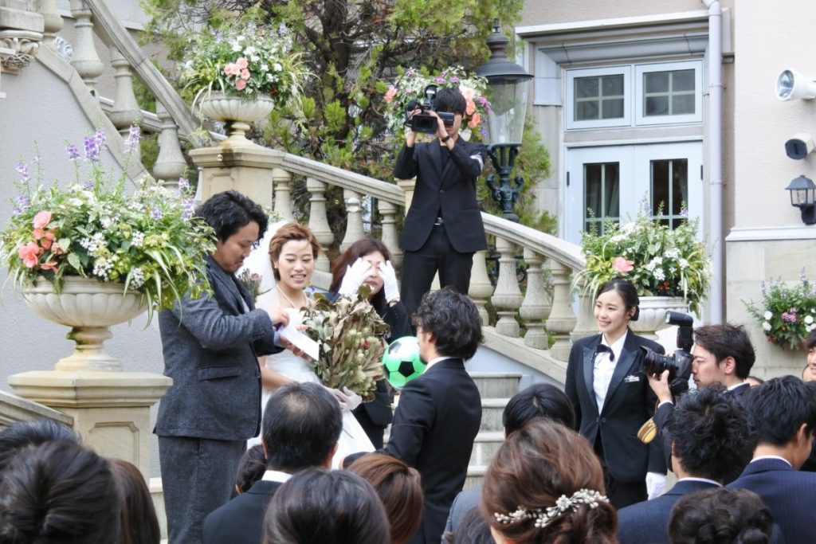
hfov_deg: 25.1
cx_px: 408
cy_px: 272
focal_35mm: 81
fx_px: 1836
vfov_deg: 16.9
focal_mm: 30
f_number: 5.6
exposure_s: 1/250
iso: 400
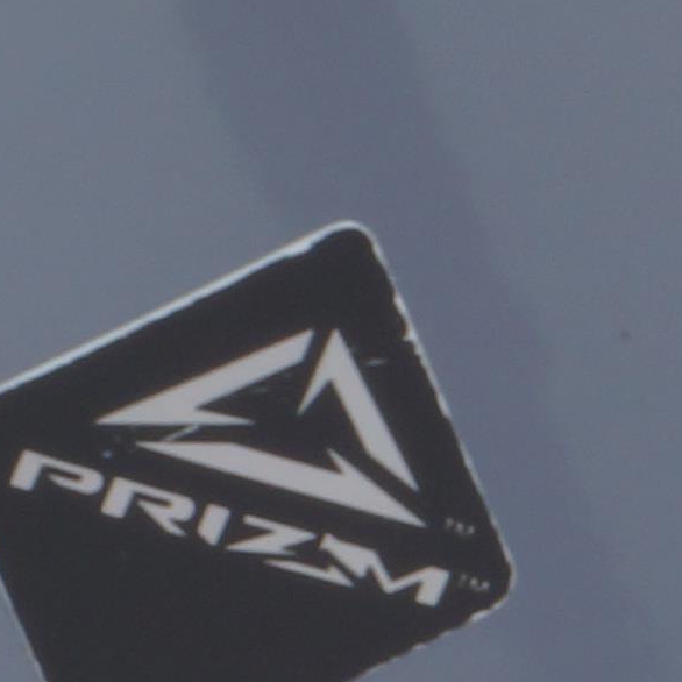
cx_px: -1549
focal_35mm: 718
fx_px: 16012
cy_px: 199
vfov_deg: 2.4
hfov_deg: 2.4
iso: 100
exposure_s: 1/3
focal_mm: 55
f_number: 32
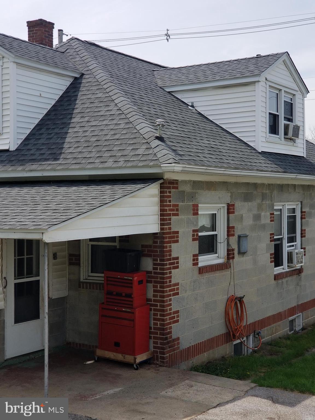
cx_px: 158
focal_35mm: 52
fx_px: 631
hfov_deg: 28.0
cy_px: 210
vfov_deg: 36.8
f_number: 2.4
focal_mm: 6
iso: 25
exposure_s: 1/856
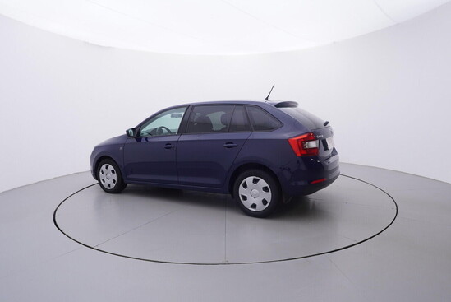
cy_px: 151
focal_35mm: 22
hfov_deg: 77.3
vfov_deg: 56.2
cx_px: 226
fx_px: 282
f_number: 5
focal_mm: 15
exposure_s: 1/80
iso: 200
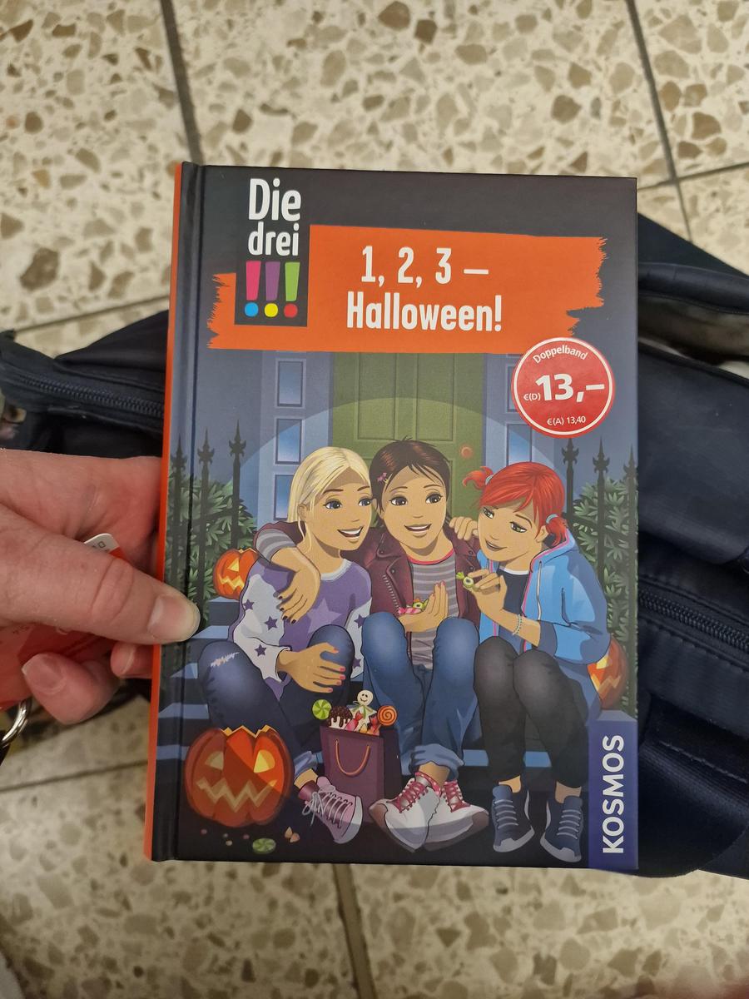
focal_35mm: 23
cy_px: 500
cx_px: 374
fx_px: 664
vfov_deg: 73.9
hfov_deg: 58.9
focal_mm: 6.4
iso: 125
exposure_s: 1/180
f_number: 1.8
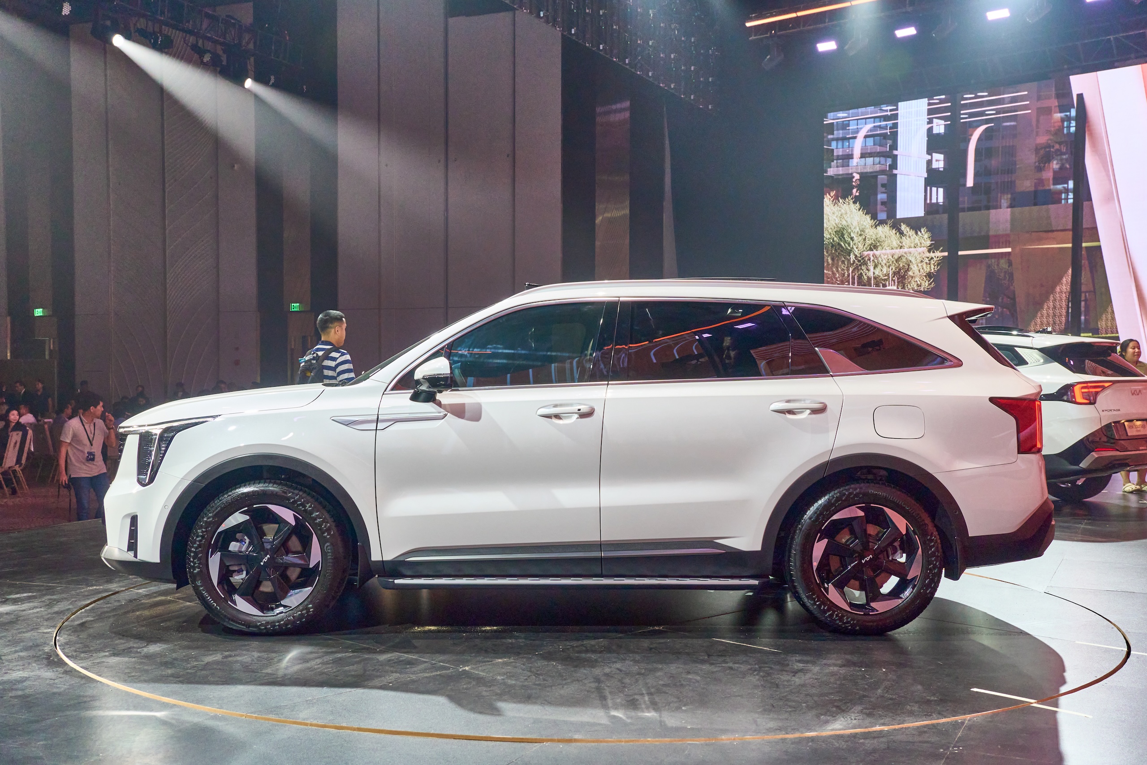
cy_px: 382
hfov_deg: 49.6
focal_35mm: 39
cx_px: 574
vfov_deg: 34.2
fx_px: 1243
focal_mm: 26
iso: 640
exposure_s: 1/200
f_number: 5
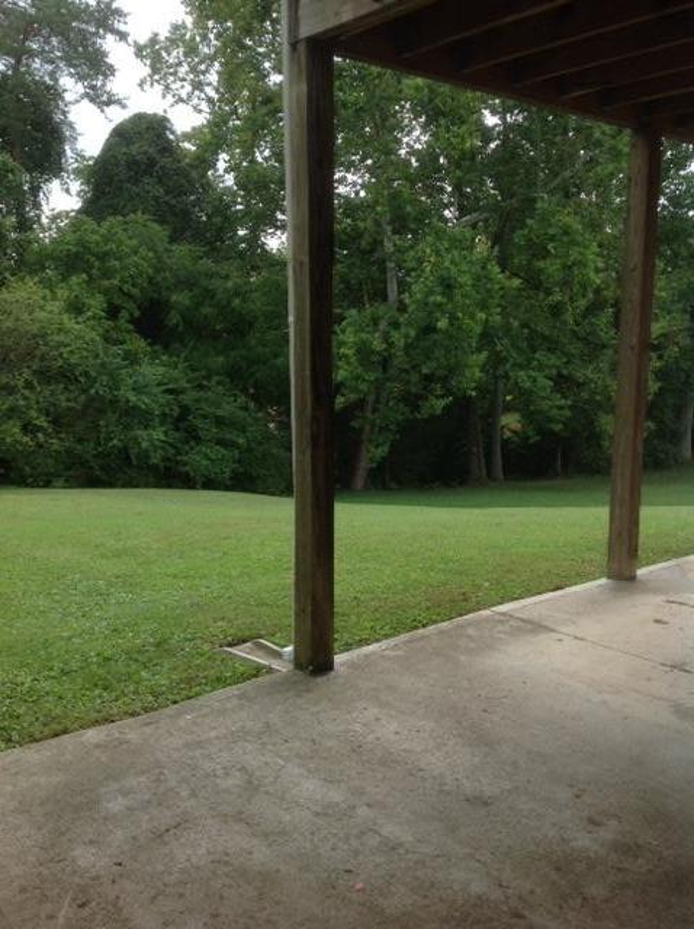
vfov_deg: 52.7
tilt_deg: -10.6
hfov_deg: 40.6
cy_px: 464
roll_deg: +1.0
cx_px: 347
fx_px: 938
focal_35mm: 35
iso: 50
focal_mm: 4.28
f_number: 2.4
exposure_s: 1/206
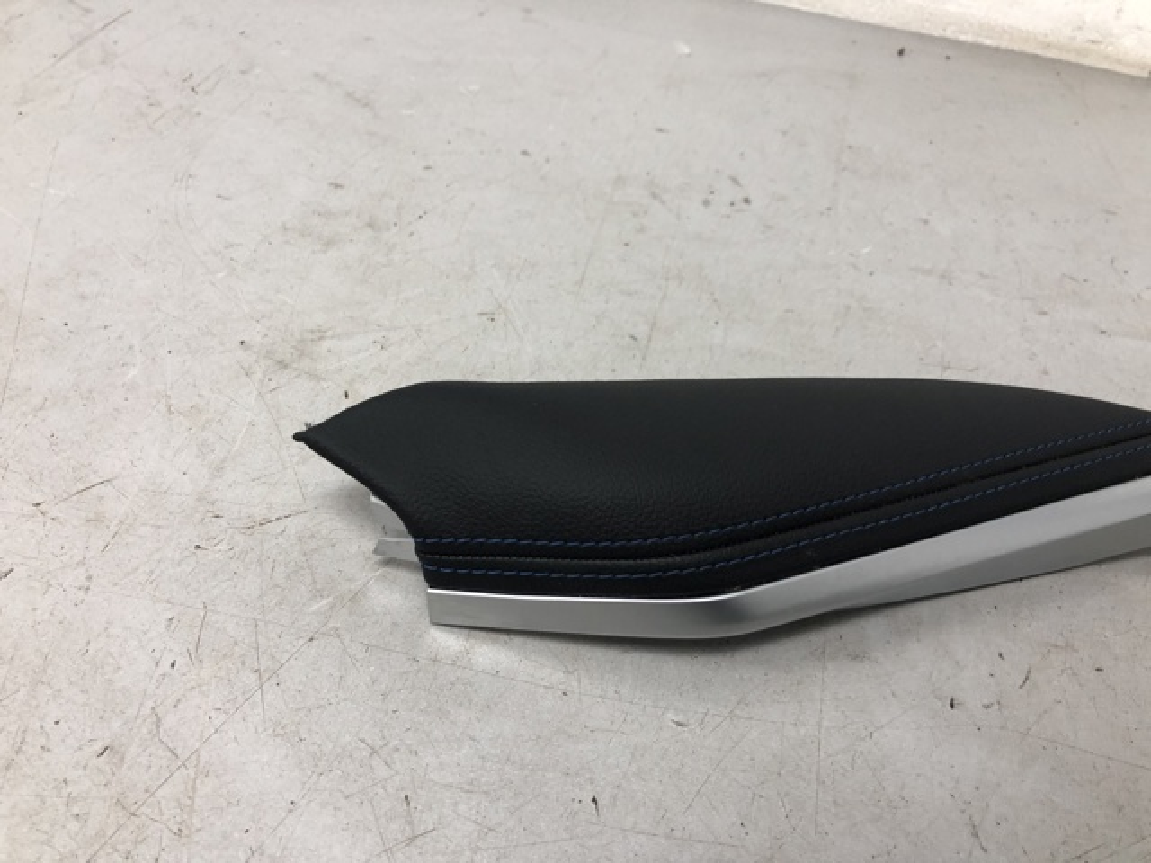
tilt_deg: -42.8
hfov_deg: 63.4
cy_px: 432
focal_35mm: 28
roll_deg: -9.2
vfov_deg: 49.7
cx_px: 576
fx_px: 931
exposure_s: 1/33
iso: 40
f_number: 1.8
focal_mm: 4
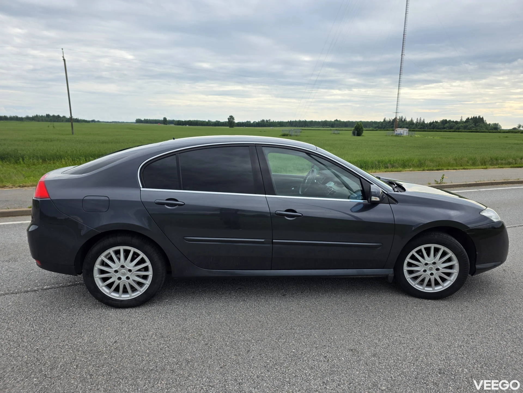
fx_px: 347
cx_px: 262
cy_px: 196
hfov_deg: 73.9
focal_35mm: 23
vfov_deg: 58.9
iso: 80
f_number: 1.7
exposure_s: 1/2805
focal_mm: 6.3
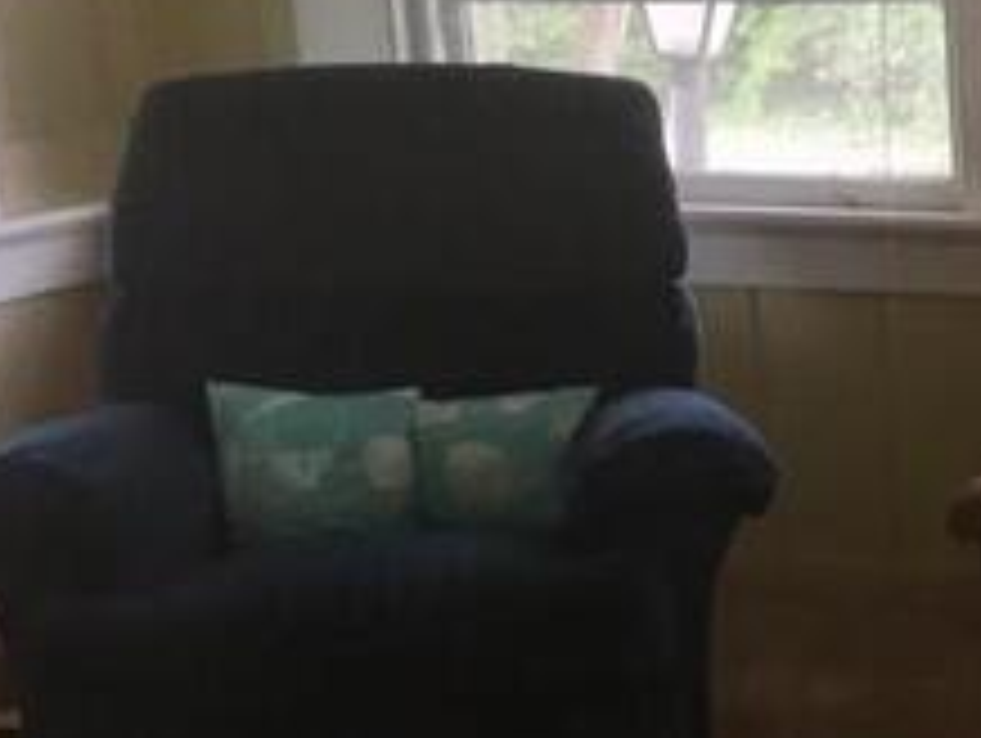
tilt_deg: -16.6
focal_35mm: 85
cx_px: 1341
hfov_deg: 20.6
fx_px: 2412
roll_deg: +1.1
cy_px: 513
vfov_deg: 17.3
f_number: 2.2
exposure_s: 1/30
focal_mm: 4.15
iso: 80
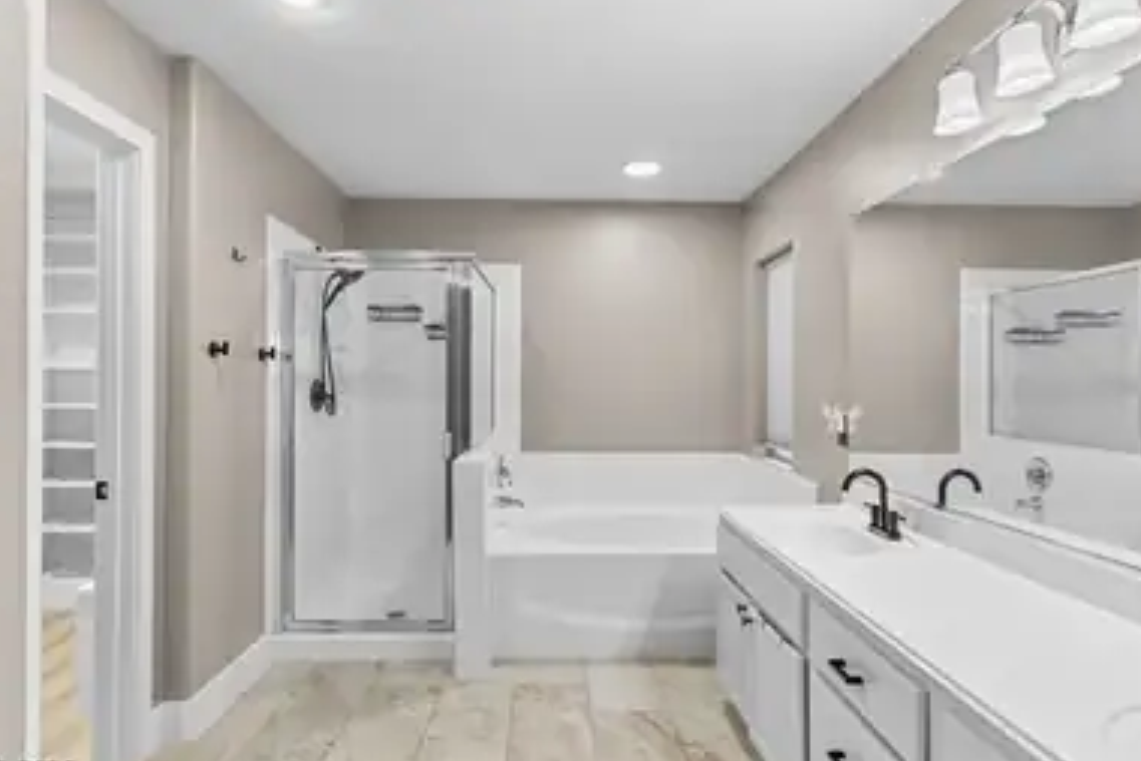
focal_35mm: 19
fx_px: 602
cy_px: 384
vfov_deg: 64.6
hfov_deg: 86.9
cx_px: 560
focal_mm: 18
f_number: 8
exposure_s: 1
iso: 400
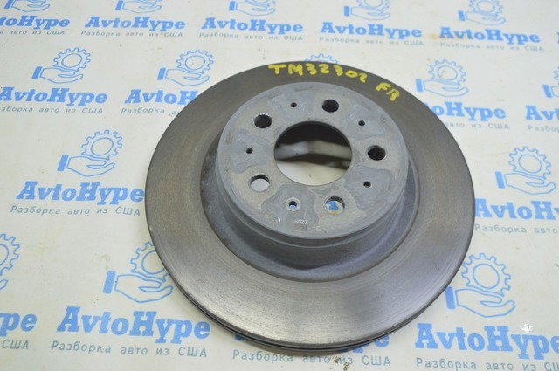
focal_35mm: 30
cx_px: 280
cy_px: 186
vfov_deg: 43.5
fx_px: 465
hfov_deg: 62.0
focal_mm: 20
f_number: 5.6
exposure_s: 1/20
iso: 400
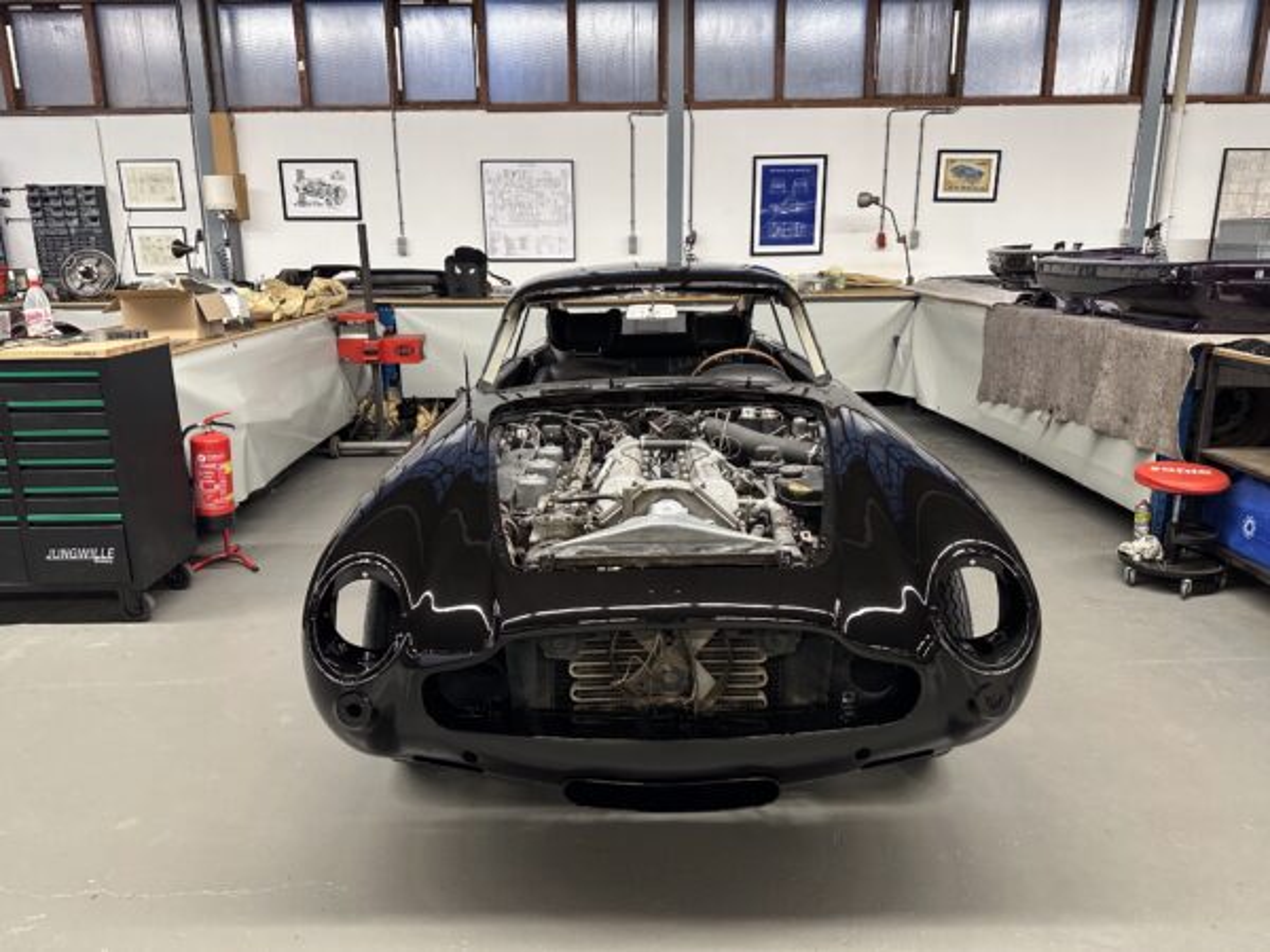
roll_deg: -0.2
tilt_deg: -12.8
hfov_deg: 71.6
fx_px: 881
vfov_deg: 56.8
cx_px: 635
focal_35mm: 24
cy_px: 476
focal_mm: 6.86
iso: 320
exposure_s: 1/50
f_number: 1.78
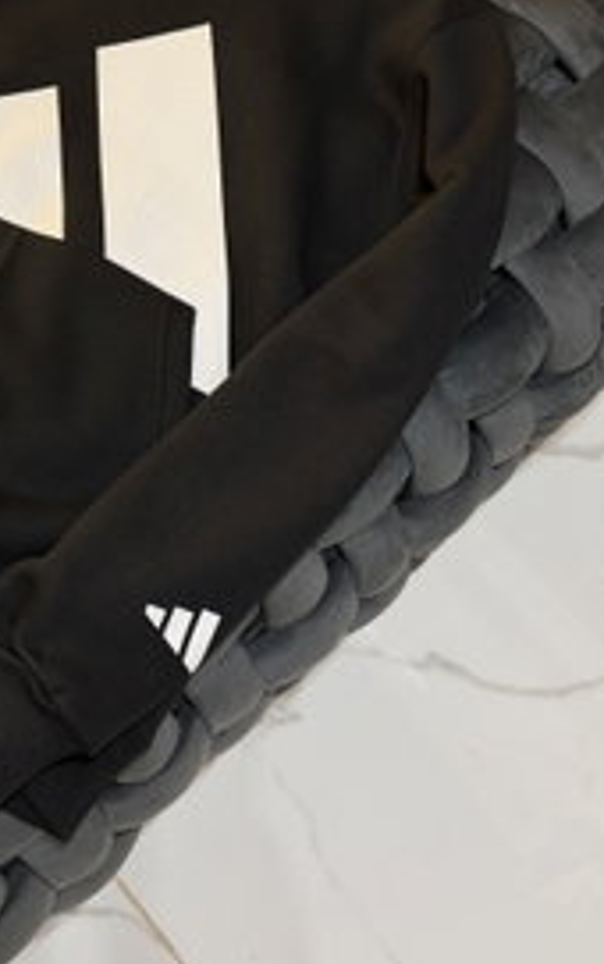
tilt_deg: -63.7
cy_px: 173
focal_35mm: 50
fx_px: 1313
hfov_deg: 24.7
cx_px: 4
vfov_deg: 38.5
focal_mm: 6.76
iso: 160
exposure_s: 1/50
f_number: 1.78
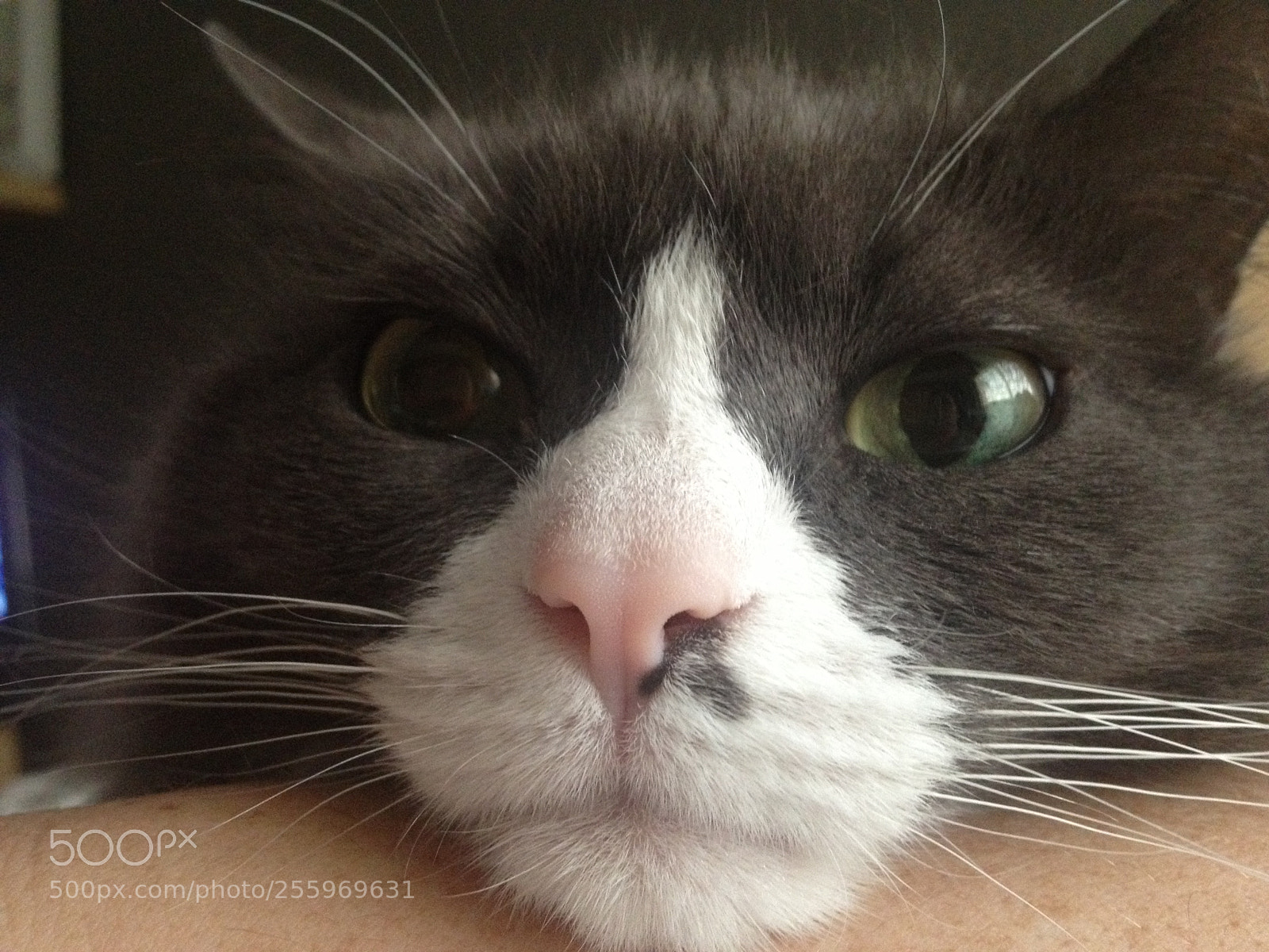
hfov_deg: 52.6
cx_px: 634
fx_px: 1283
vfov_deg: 40.7
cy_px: 476
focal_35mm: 35
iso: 400
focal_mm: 4.28
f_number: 2.4
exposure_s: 1/15
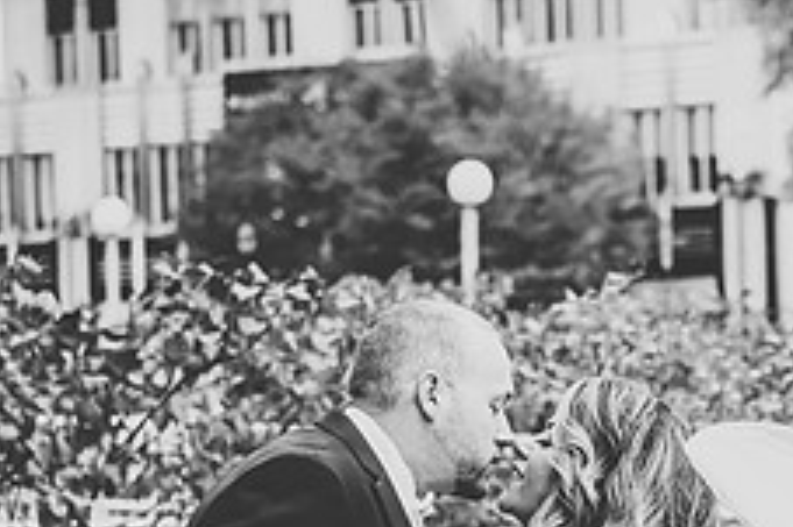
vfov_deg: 7.6
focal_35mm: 179
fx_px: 3940
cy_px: 578
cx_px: 748
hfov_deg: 11.4
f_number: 3.2
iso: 500
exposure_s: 1/640
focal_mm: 70
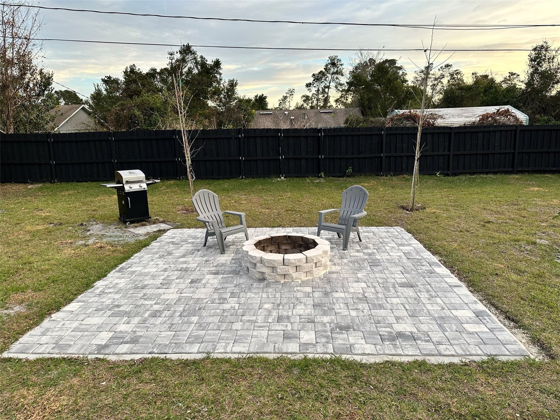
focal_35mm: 24
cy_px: 210
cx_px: 280
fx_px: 388
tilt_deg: -12.9
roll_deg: +0.8
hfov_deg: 71.6
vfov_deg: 56.8
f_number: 1.78
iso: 80
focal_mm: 6.86
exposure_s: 1/379
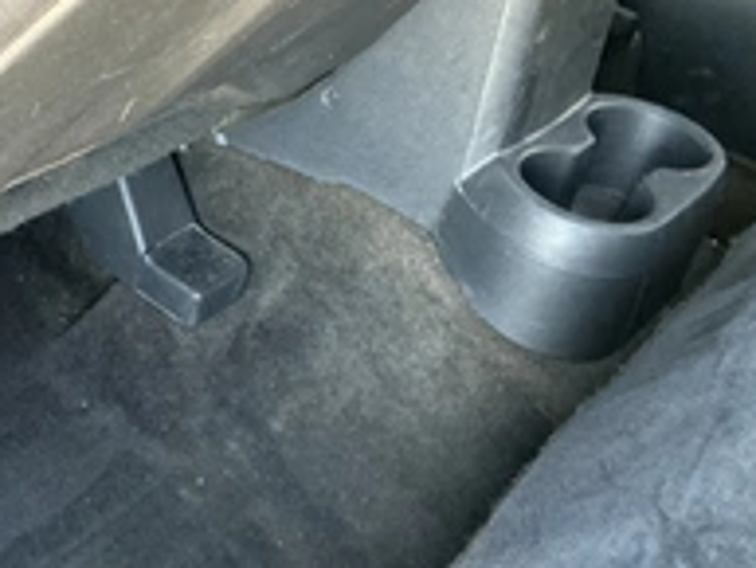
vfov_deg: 25.2
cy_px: 309
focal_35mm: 58
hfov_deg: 31.5
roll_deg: -10.1
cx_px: 59
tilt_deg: -40.0
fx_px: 1267
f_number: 1.8
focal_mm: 3
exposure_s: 1/52
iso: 320
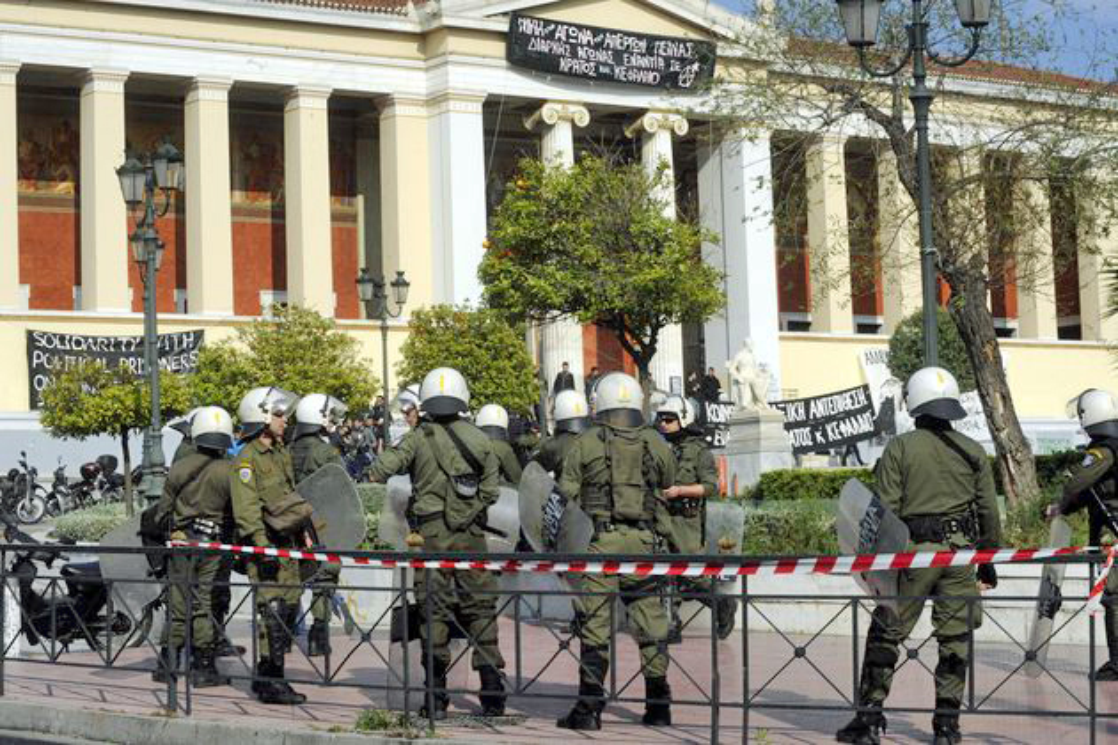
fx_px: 2484
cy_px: 372
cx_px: 559
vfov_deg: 17.1
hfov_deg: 25.4
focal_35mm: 80
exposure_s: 1/1250
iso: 1600
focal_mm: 80
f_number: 18
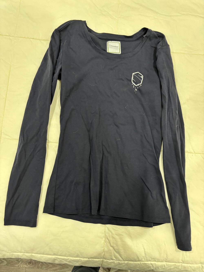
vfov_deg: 67.3
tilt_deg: -81.0
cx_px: 102
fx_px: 204
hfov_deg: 53.1
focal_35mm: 26
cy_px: 136
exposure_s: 1/60
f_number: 1.6
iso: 320
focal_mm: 5.96
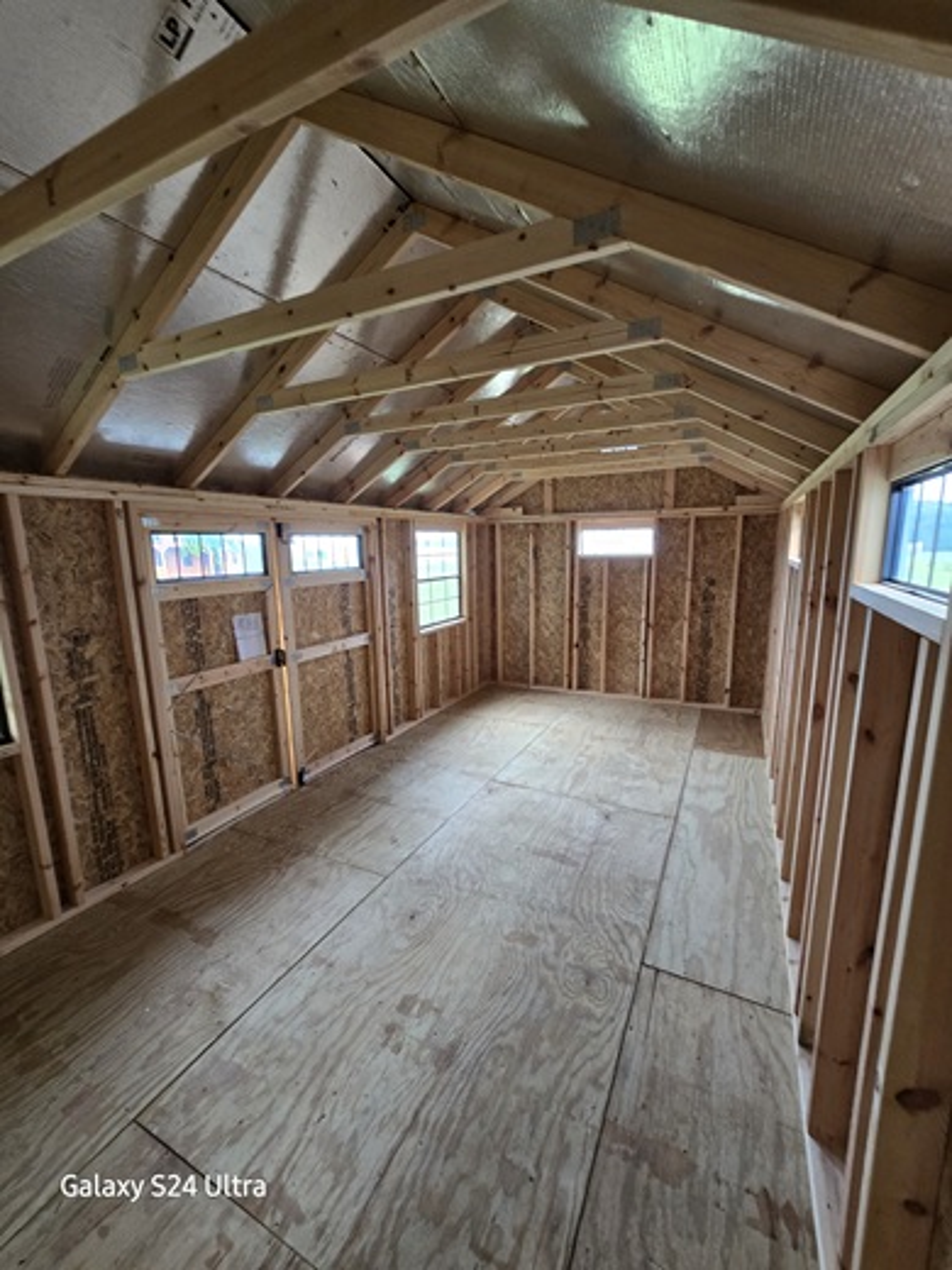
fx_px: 477
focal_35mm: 13
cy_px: 635
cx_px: 476
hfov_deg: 89.9
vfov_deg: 106.2
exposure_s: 1/60
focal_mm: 2.2
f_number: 2.2
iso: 200
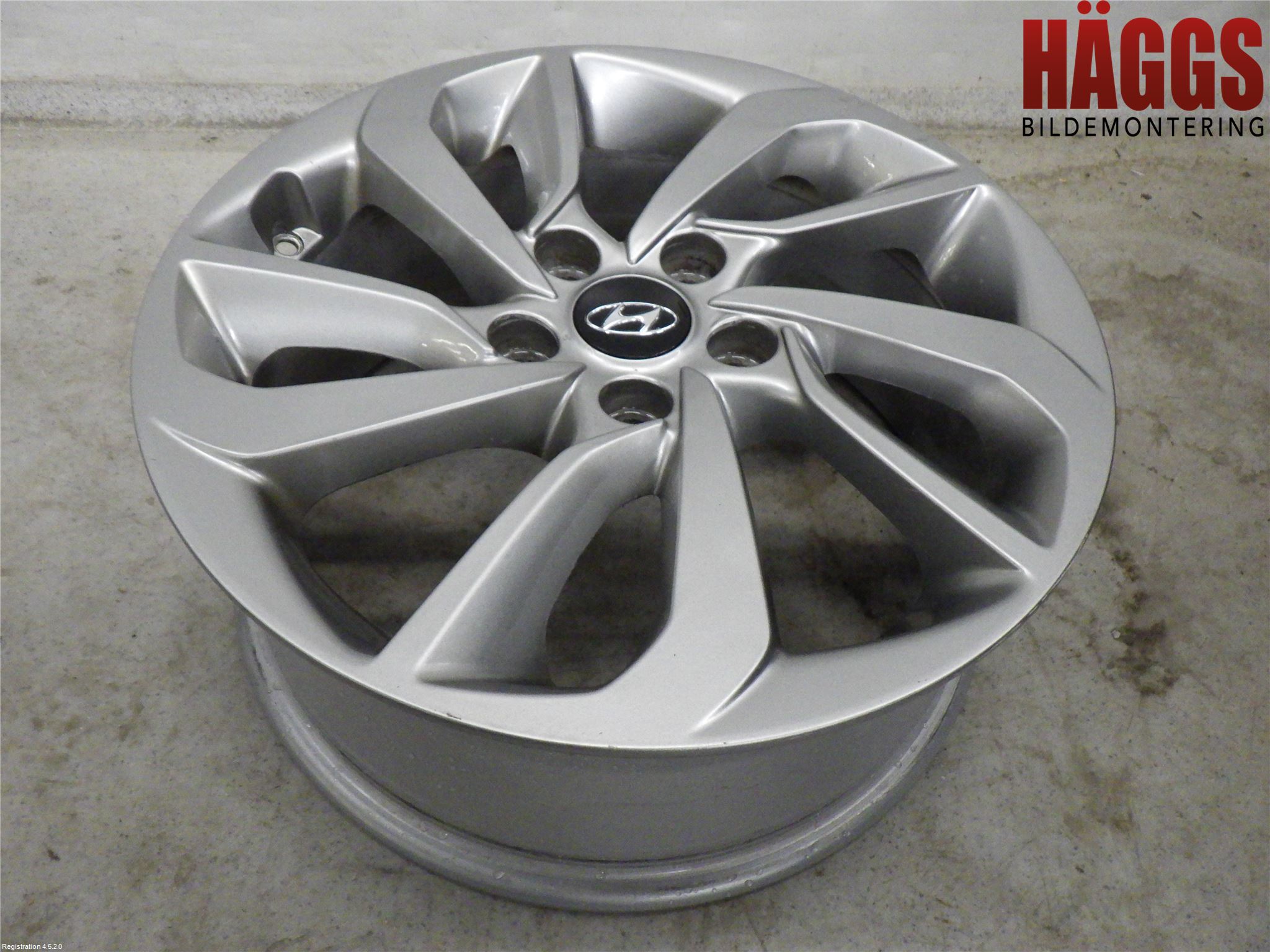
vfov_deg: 49.7
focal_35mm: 28
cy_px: 476
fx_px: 1027
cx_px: 635
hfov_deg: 63.4
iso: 400
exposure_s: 1/40
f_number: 3.5
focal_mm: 5
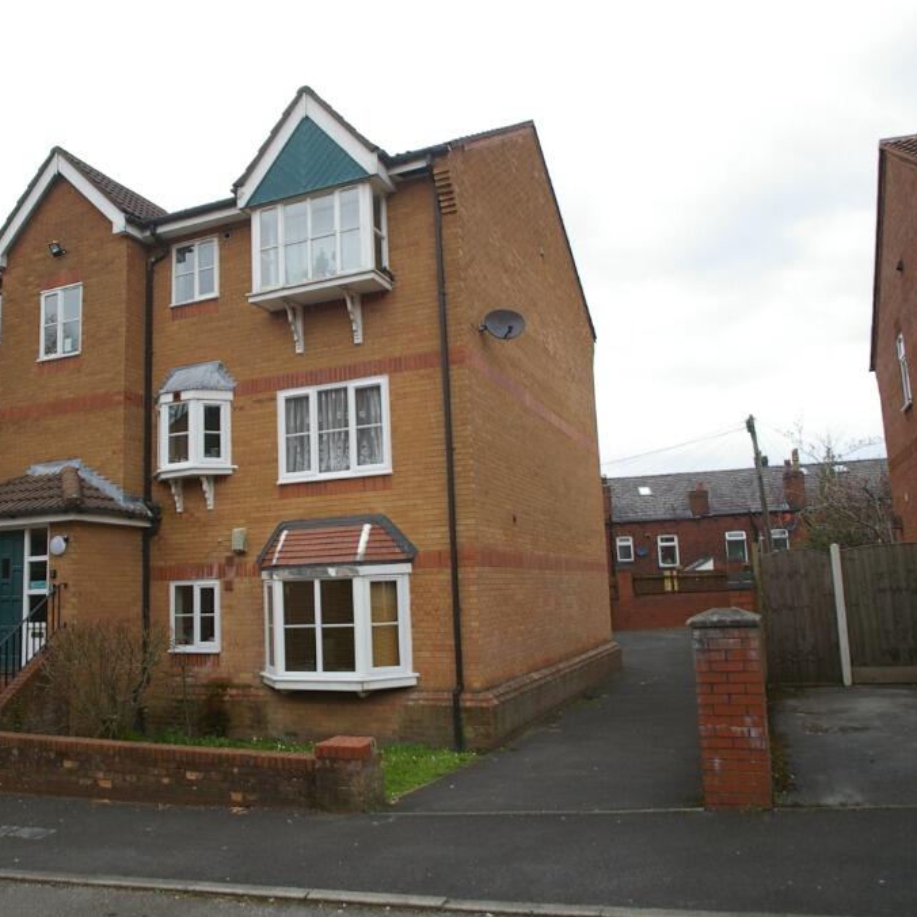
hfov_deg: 58.6
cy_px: 461
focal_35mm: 27
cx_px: 370
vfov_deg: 59.1
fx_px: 809
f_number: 2.8
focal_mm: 14
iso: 200
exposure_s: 1/500
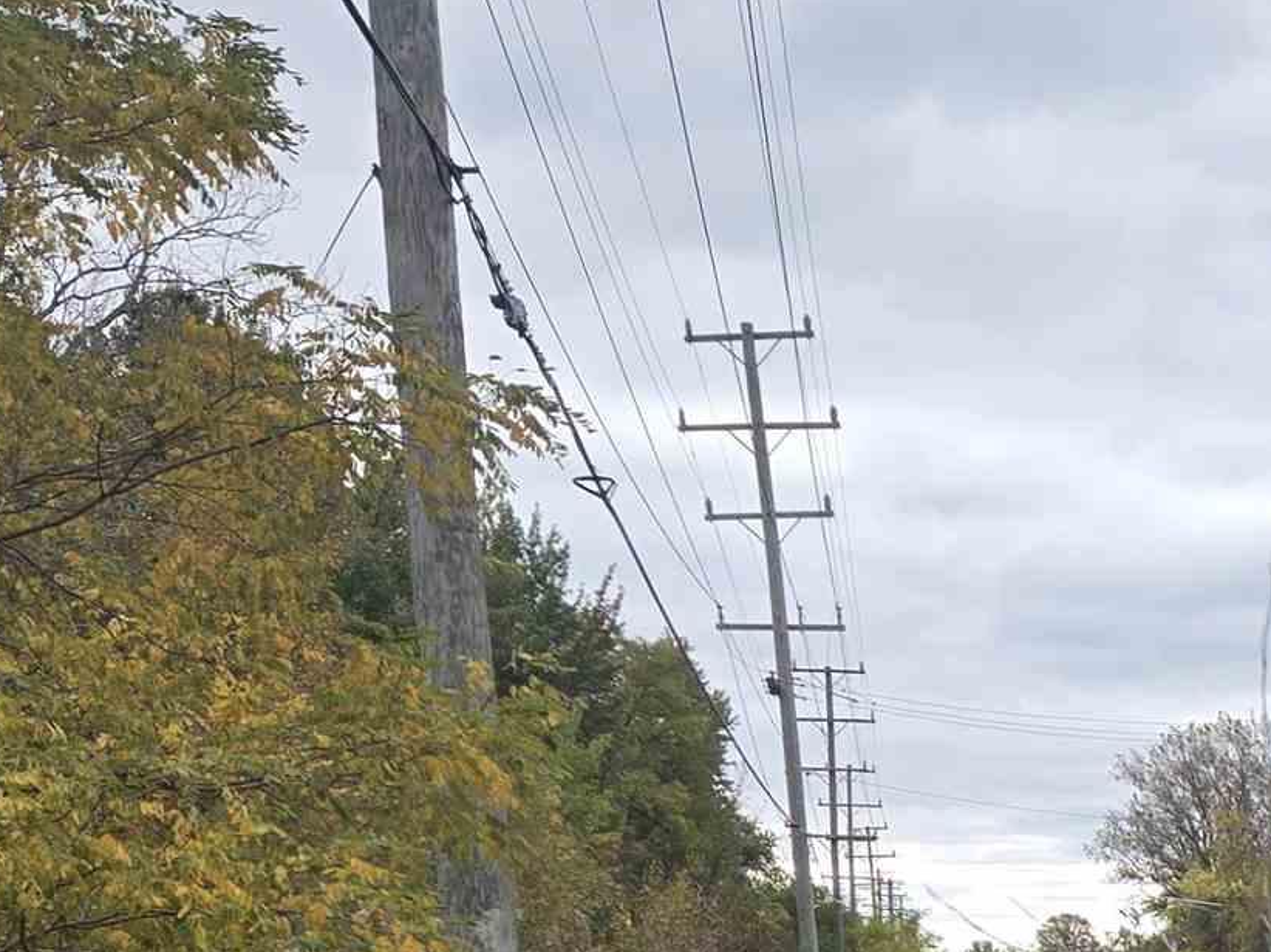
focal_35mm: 86
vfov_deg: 15.9
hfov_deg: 20.5
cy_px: 1379
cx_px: 1712
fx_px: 3157
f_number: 1.8
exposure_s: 1/621
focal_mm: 5.4
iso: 25
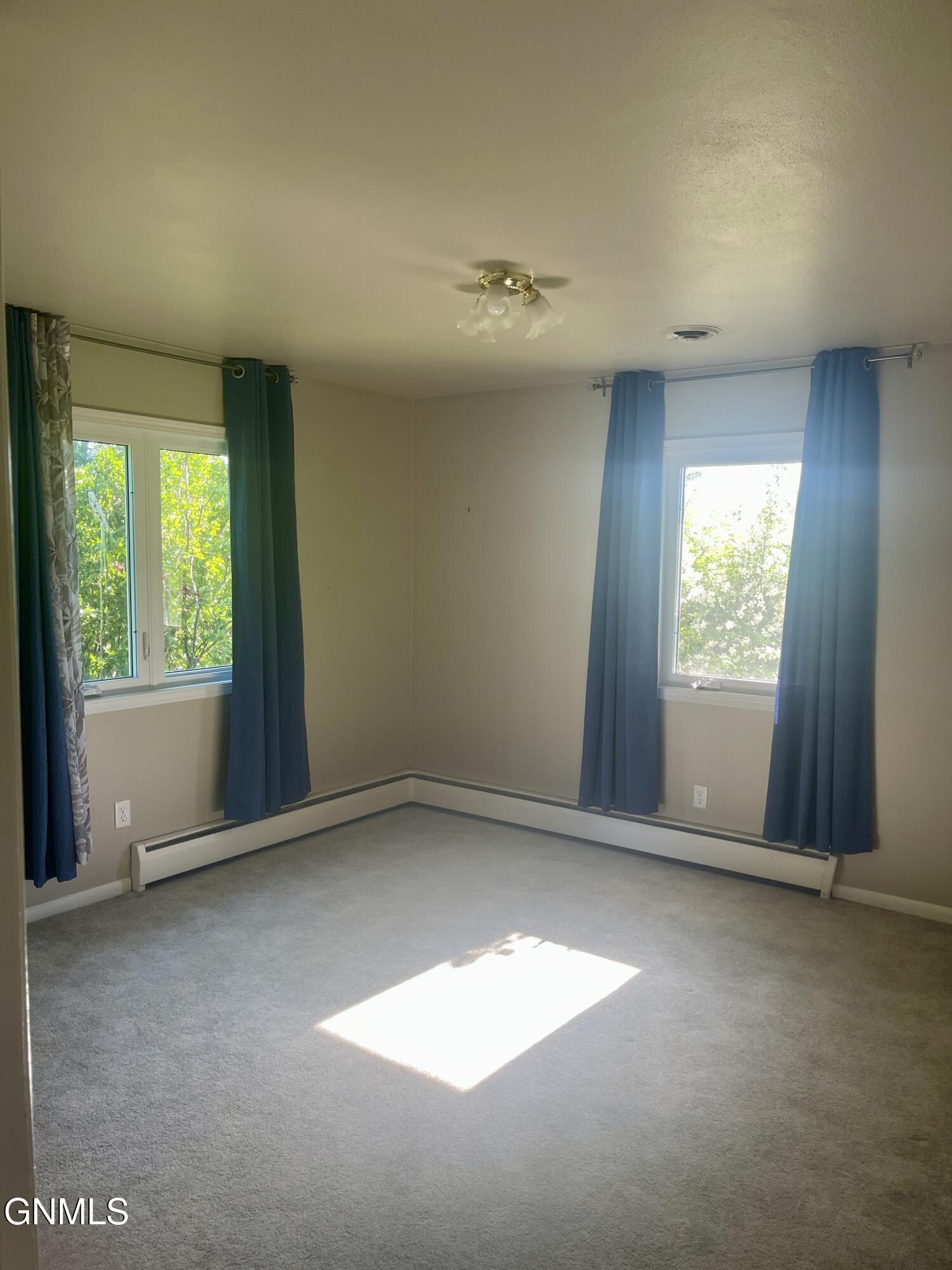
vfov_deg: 69.4
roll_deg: -1.3
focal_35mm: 25
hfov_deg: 54.9
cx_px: 476
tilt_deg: -6.9
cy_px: 635
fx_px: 917
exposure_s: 1/121
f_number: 1.6
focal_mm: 5.1
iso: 100
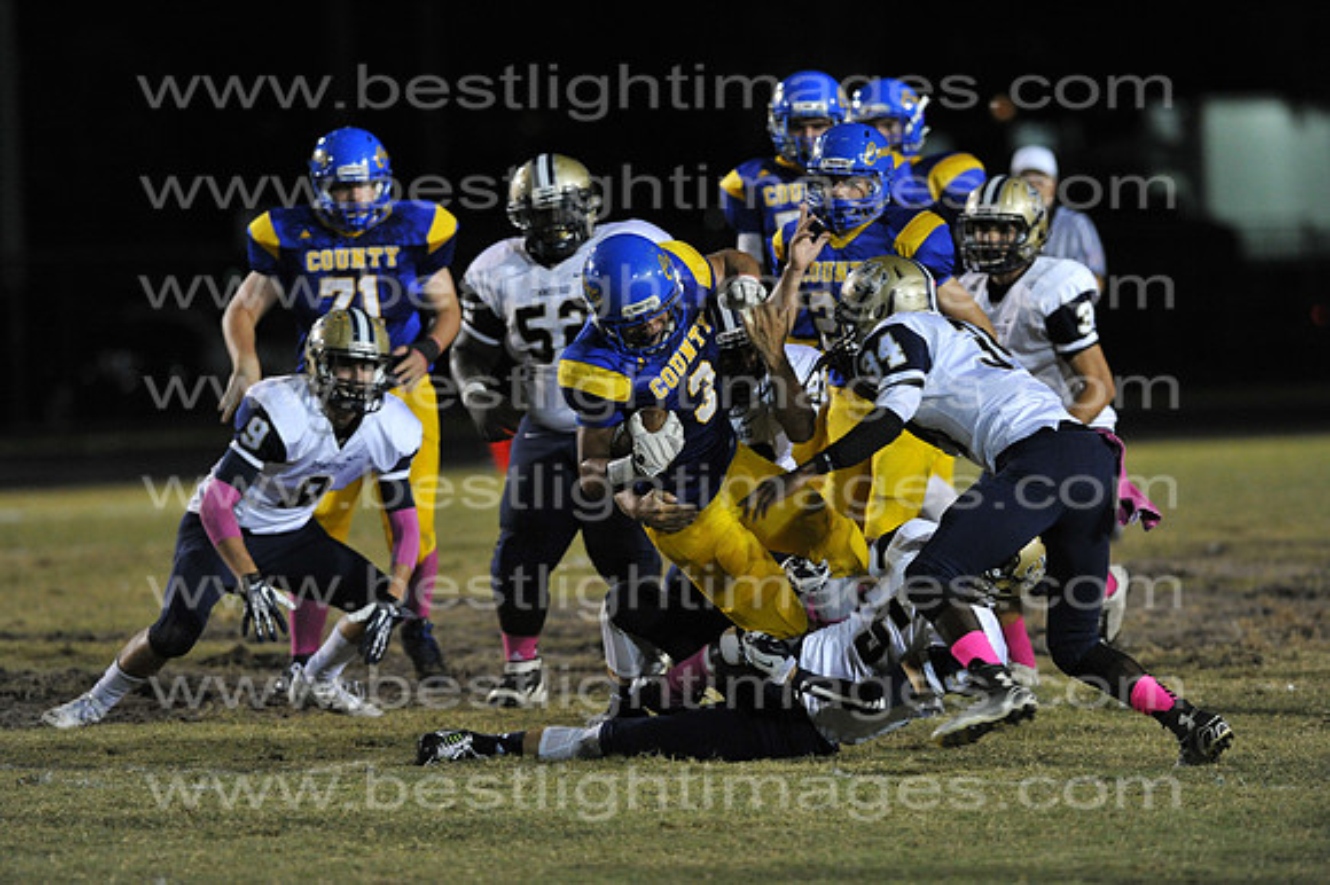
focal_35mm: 300
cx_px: 665
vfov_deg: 4.6
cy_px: 442
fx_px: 11077
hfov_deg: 6.9
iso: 5000
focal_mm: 300
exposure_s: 1/500
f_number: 4
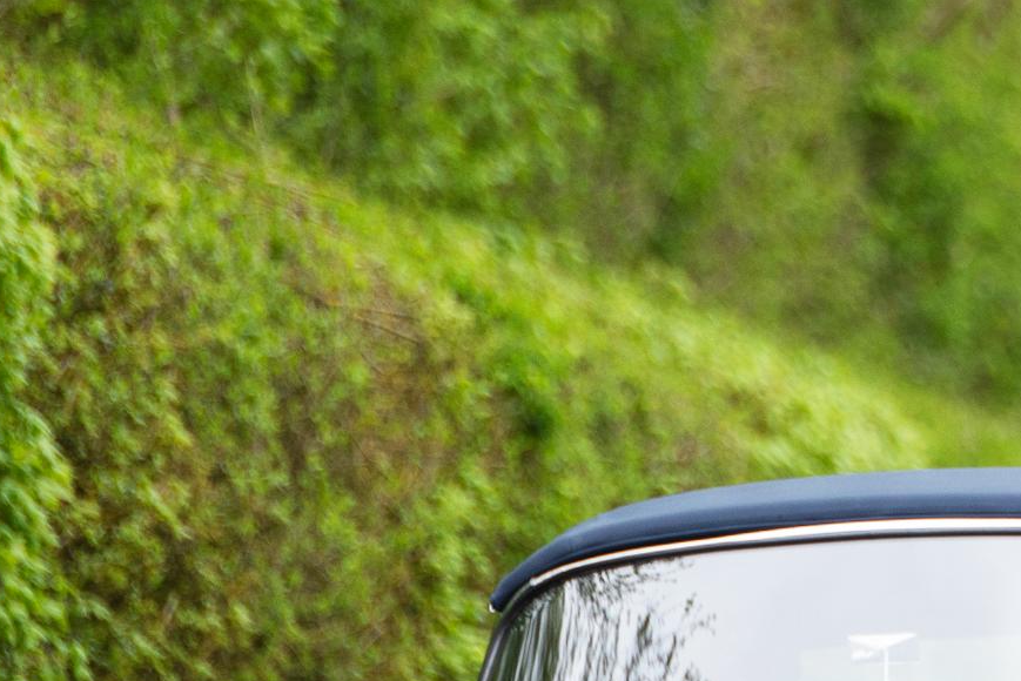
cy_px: 187
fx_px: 22185
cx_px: 1302
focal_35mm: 782
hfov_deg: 2.6
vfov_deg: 1.8
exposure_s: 1/500
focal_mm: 177
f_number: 2.8
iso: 320
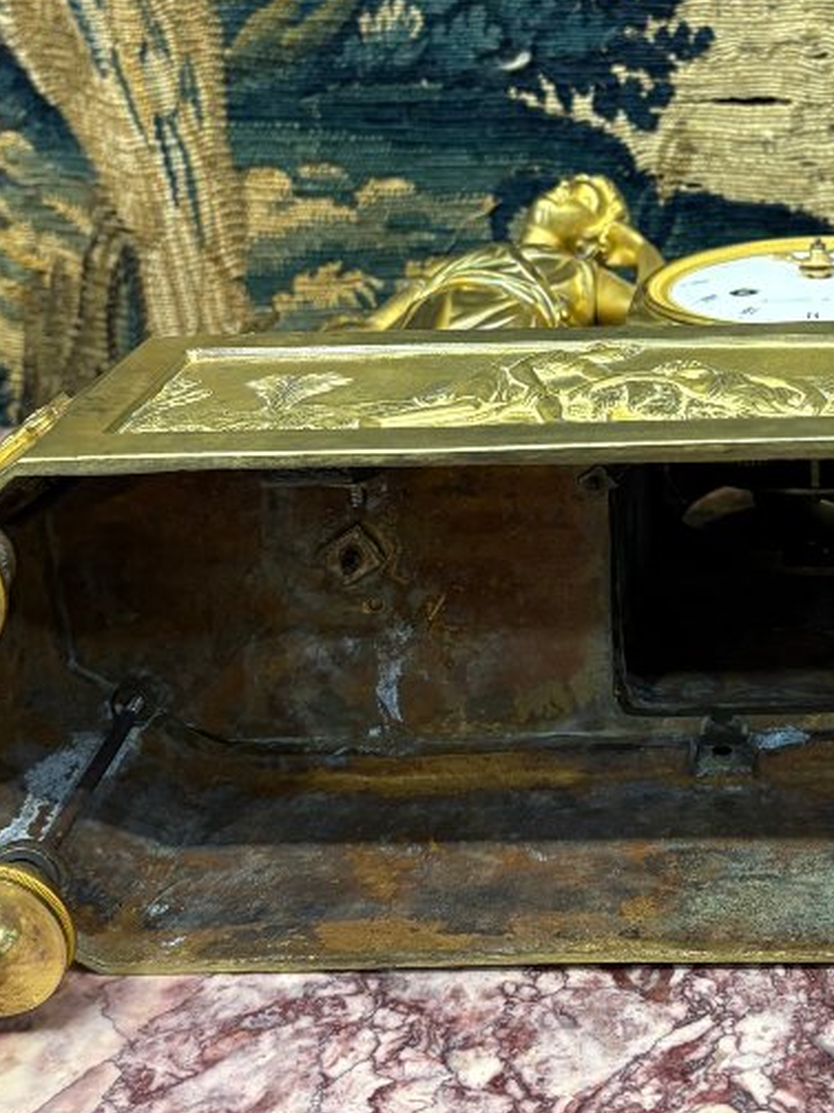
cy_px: 312
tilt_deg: -15.4
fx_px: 1993
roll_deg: +3.1
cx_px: 719
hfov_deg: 23.1
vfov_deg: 30.8
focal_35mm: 62
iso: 160
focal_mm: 5.96
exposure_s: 1/50
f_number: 1.6
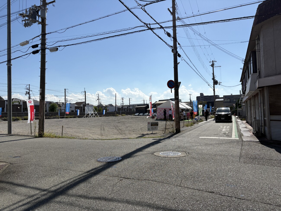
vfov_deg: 53.1
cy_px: 106
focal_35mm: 26
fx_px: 211
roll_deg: +2.3
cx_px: 140
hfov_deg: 67.3
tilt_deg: +3.8
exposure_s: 1/8850
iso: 50
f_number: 1.6
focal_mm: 5.96
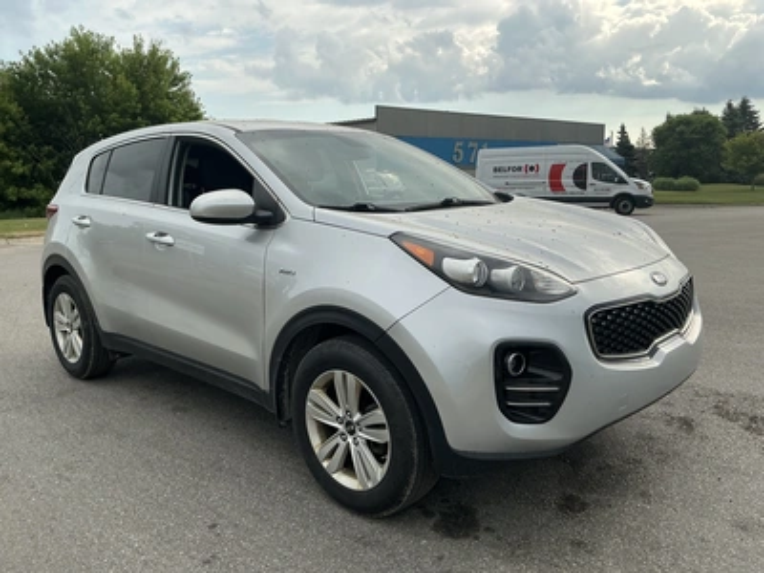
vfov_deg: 49.7
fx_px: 618
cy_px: 286
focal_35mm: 28
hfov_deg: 63.4
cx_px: 382
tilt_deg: -8.1
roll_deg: +1.4
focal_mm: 3
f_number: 1.8
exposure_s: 1/1311
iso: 25
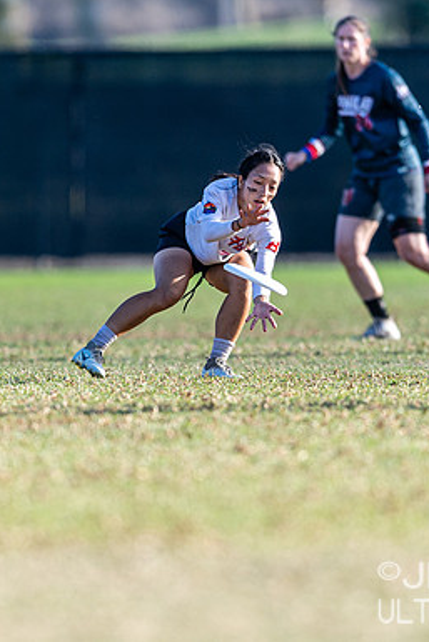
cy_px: 312
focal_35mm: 937
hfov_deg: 1.5
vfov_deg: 2.2
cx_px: 176
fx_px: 16733
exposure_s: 1/2000
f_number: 2.8
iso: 200
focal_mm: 400
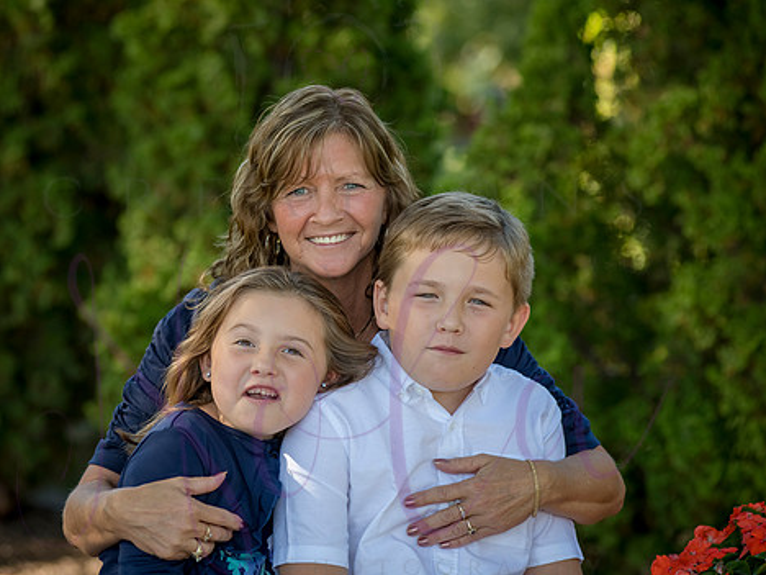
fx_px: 3164
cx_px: 344
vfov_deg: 10.4
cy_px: 278
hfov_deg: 13.8
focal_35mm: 143
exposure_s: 1/400
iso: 400
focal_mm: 120
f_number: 4
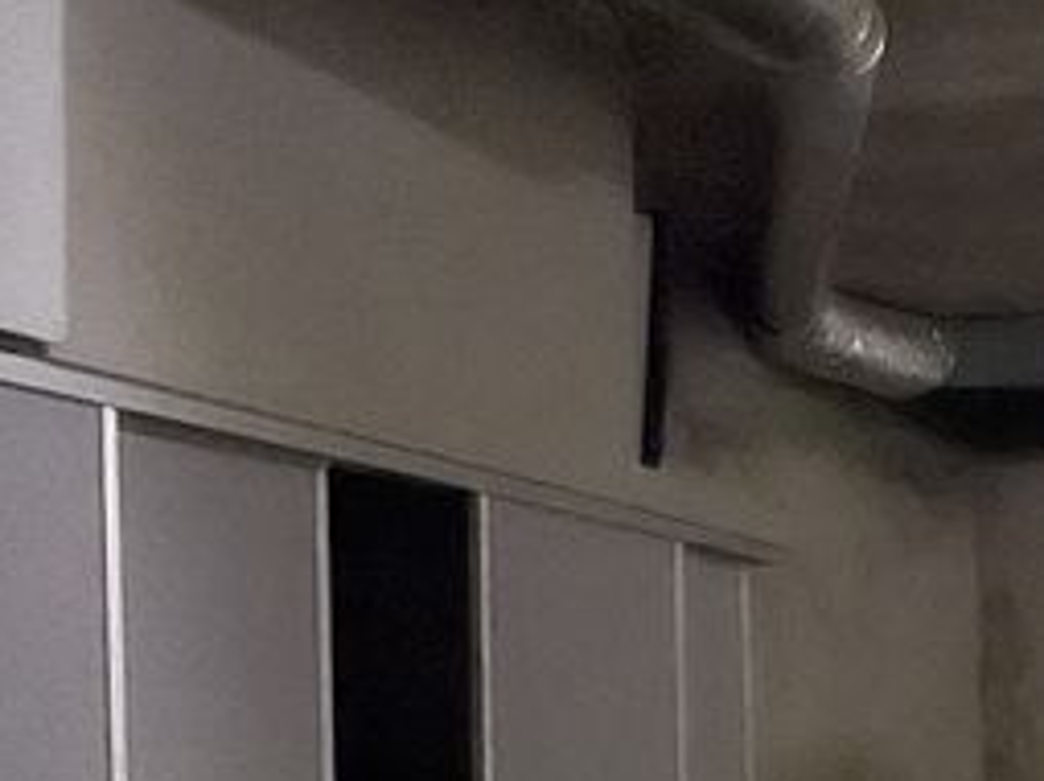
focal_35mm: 82
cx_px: 1628
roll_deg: +1.6
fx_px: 2471
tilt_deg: +0.6
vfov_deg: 17.4
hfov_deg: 20.1
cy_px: 855
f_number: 1.6
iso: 2000
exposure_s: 1/17
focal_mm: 4.2
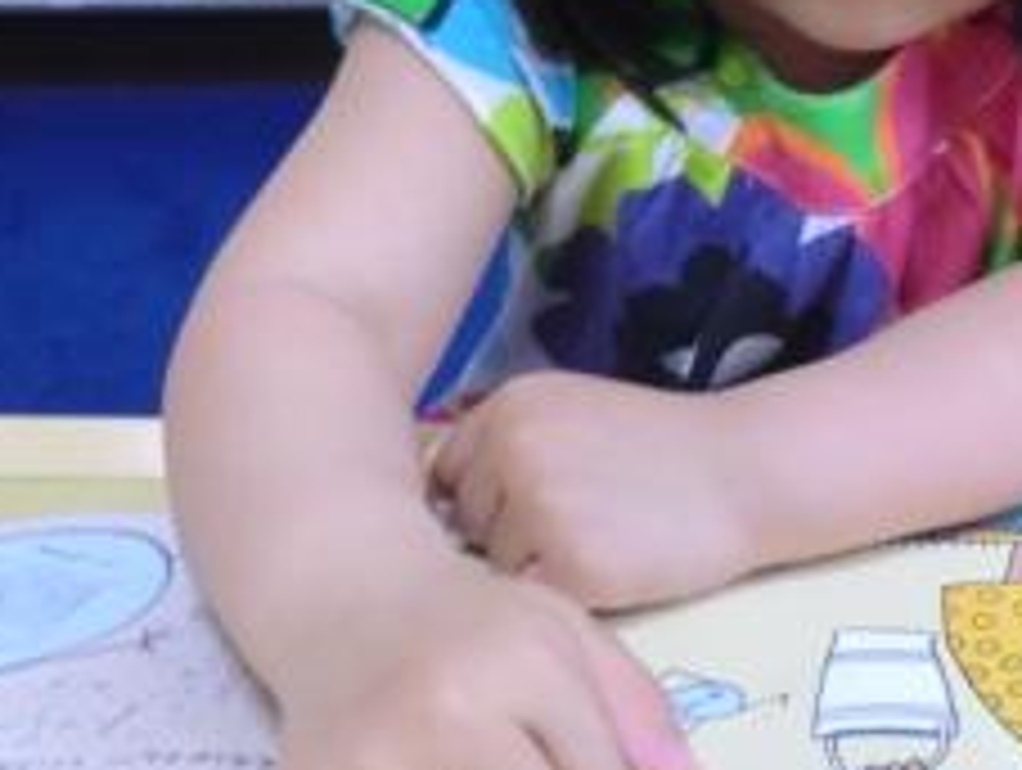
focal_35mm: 67
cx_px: 905
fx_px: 1981
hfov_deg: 27.9
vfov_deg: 22.0
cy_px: 333
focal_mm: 6.1
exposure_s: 1/20
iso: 400
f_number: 3.6
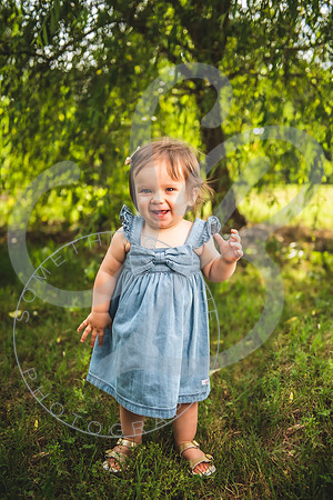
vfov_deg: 48.5
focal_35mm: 40
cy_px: 250
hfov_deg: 33.4
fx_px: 555
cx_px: 166
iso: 100
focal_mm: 40
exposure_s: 1/400
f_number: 2.8
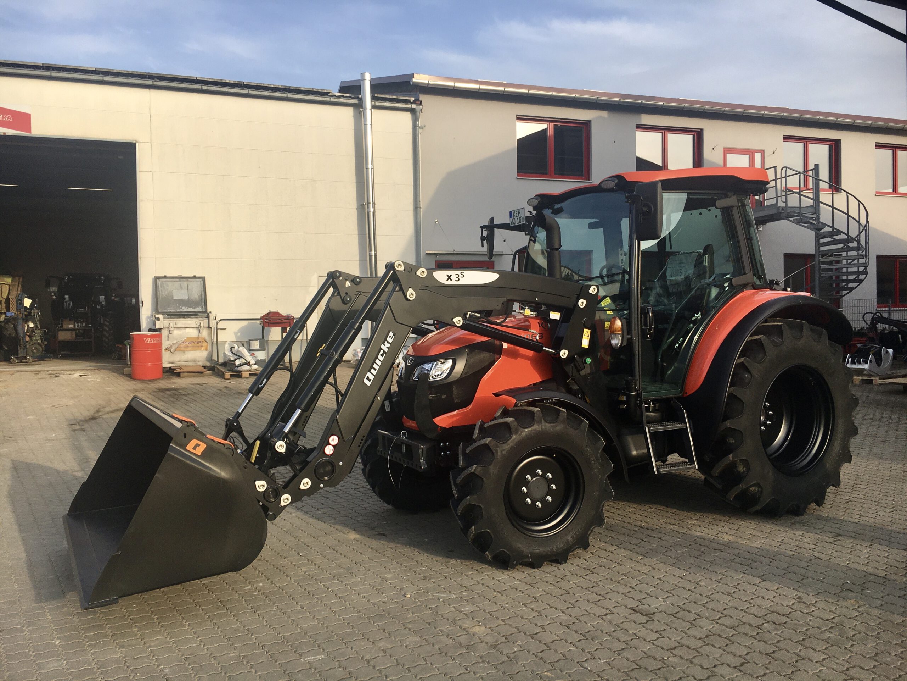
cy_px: 340
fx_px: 760
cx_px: 454
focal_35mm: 29
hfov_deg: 61.7
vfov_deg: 48.2
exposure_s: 1/777
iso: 25
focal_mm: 4.15
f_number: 2.2
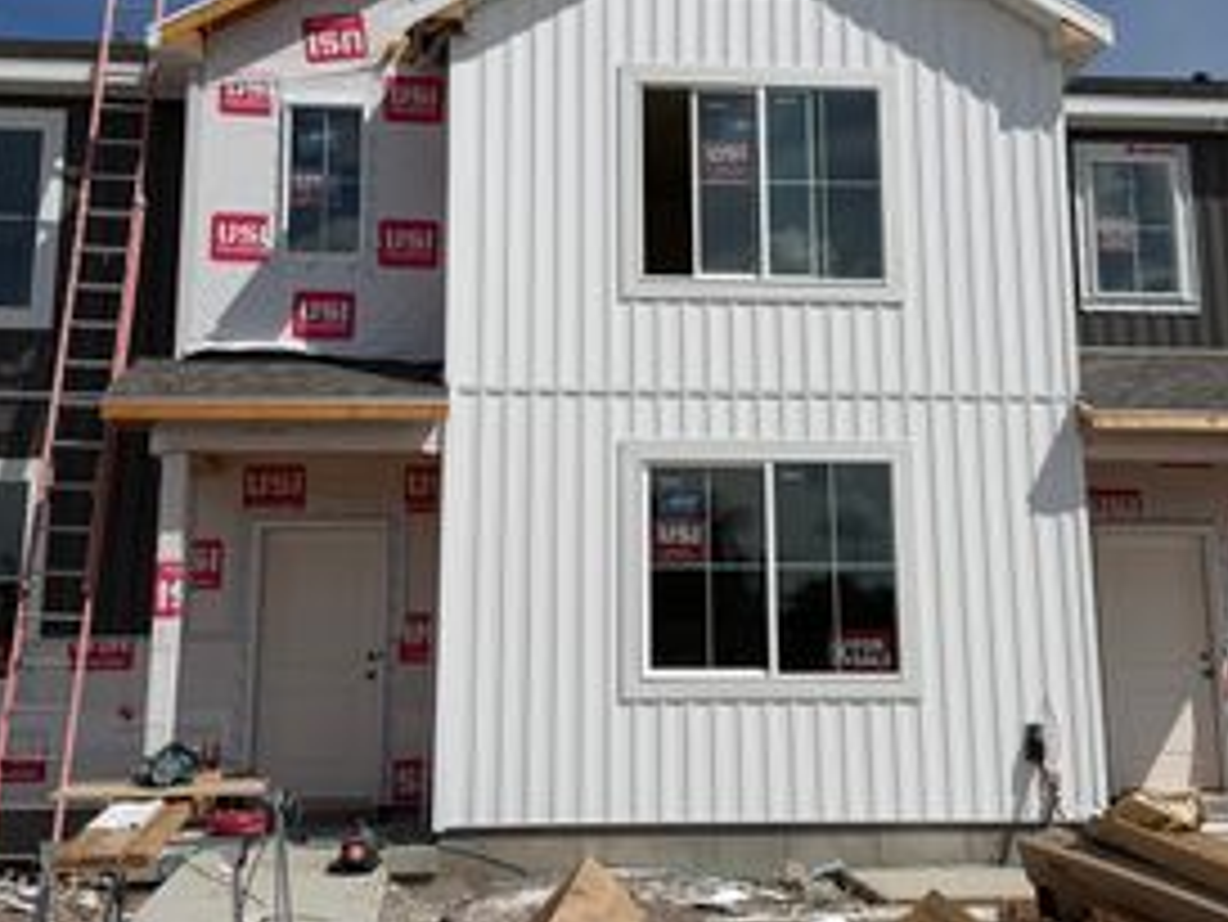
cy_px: 335
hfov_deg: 42.9
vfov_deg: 32.7
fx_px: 1562
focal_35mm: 44
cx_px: 639
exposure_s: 1/14286
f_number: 1.78
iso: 80
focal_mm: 6.76
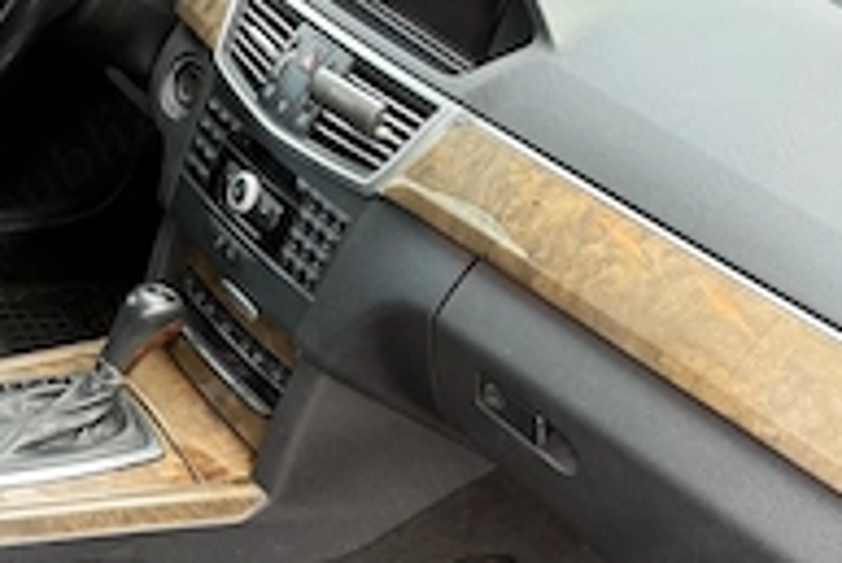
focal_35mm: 56
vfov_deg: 23.5
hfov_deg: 34.8
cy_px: 524
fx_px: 1311
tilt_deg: -38.5
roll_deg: -10.2
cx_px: 209
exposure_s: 1/105
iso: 125
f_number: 1.6
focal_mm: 5.96
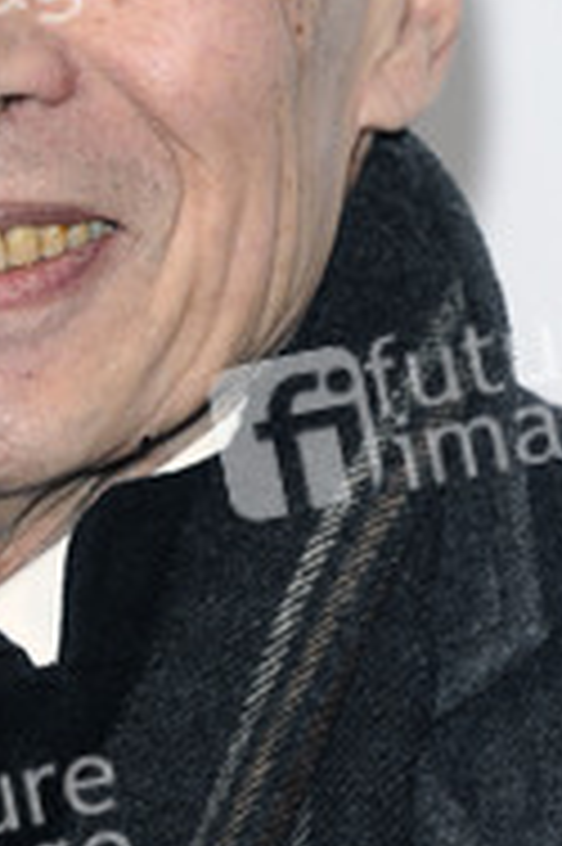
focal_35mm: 384
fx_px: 9008
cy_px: 189
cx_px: 34
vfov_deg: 5.4
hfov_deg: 3.6
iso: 320
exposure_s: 1/200
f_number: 4.5
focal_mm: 120
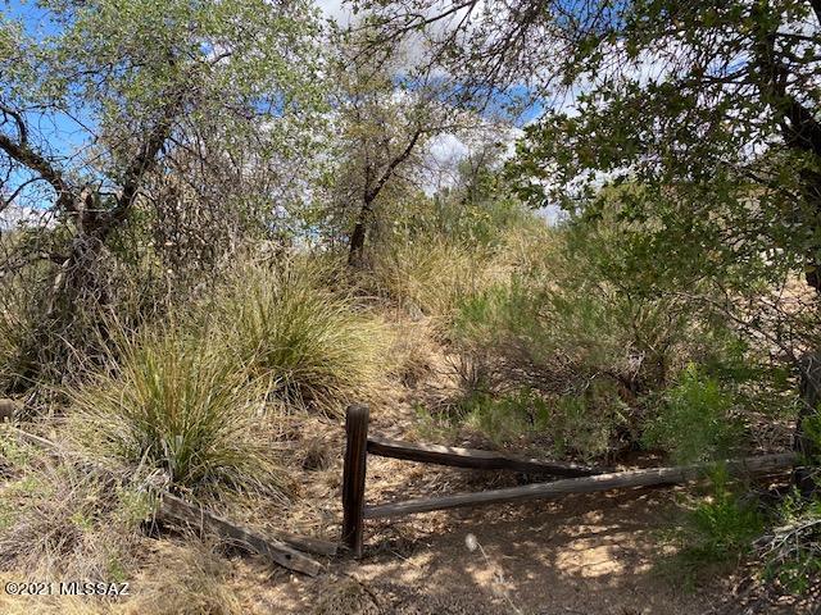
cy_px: 308
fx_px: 617
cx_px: 410
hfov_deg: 67.3
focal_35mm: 26
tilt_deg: -0.6
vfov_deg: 53.1
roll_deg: -1.9
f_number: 1.8
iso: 32
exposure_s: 1/1362
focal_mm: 4.25
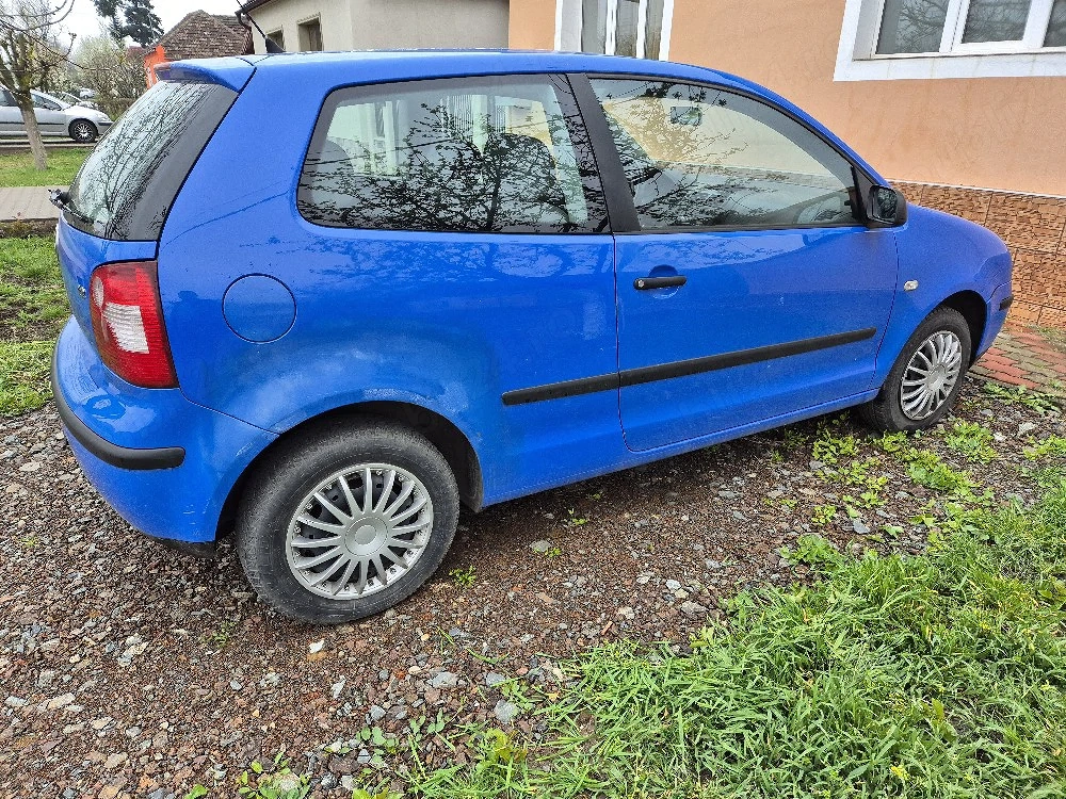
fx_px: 708
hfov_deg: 73.9
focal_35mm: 23
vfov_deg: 58.9
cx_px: 533
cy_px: 400
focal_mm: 5.4
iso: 80
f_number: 1.8
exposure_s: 1/182
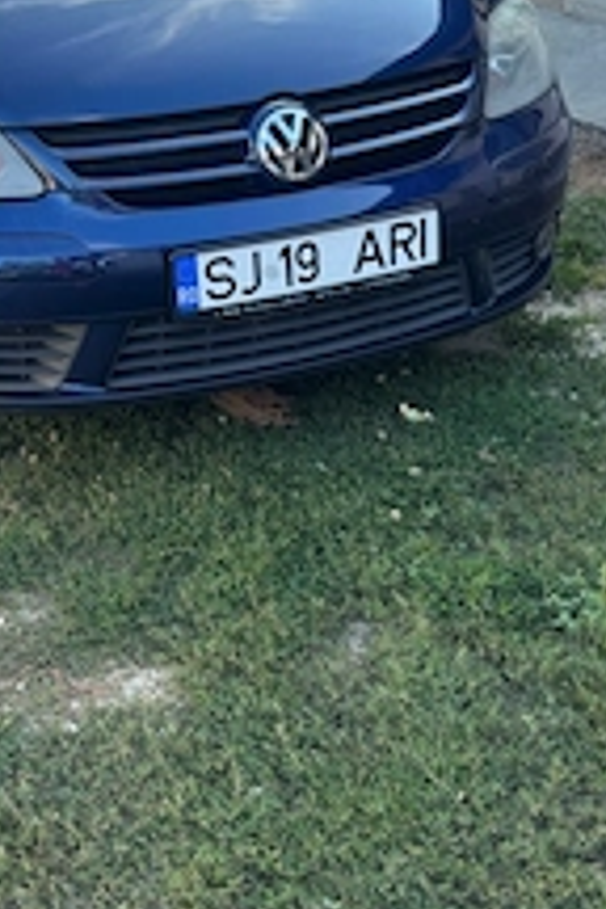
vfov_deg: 38.9
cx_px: 130
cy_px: 274
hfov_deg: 26.5
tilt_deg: -21.9
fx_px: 1262
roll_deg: +2.3
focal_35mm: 50
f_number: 1.6
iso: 50
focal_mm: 5.96
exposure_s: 1/341
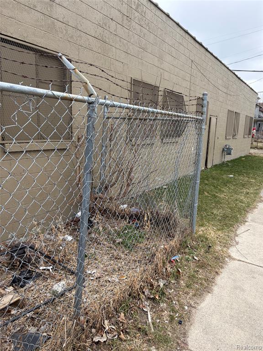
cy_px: 176
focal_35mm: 26
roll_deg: -0.5
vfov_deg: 67.3
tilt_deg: -5.4
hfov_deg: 53.1
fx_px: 263
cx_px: 132
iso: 50
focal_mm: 5.96
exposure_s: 1/850
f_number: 1.6
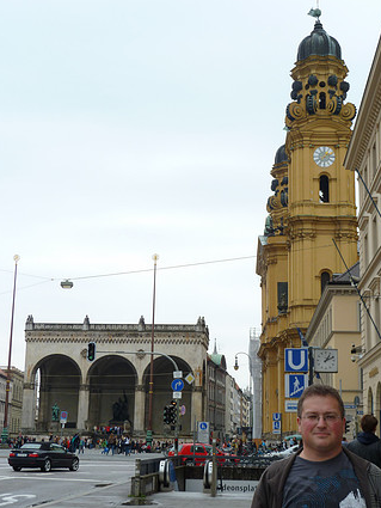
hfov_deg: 26.6
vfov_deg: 34.9
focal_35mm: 55
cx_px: 195
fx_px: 807
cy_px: 257
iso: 80
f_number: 3.8
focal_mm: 8.5
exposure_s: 1/400
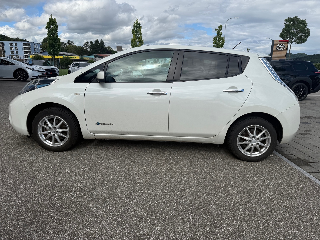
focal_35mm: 24
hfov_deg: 71.6
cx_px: 160
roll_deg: -1.0
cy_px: 120
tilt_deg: -12.7
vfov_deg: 56.8
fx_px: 222
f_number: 1.78
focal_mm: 6.76
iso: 80
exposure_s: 1/6173
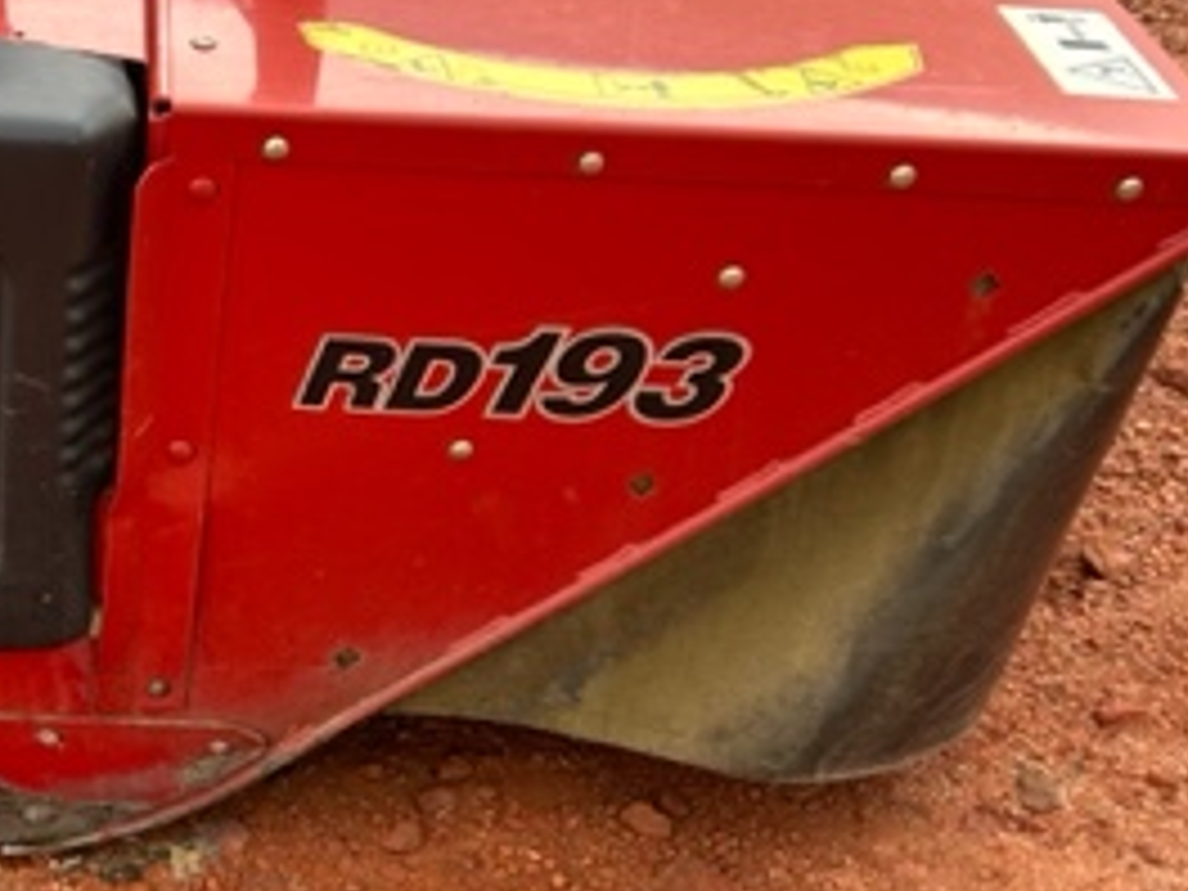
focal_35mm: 63
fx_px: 2162
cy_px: 585
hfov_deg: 29.6
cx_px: 148
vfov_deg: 23.2
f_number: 1.5
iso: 40
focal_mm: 5.7
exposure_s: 1/153
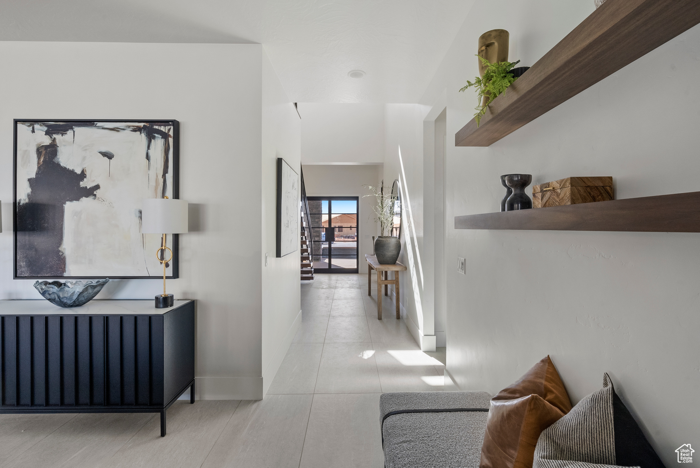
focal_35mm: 16
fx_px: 311
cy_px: 234
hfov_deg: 96.7
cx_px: 350
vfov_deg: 73.8
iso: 640
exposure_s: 1/13
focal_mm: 16
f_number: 11
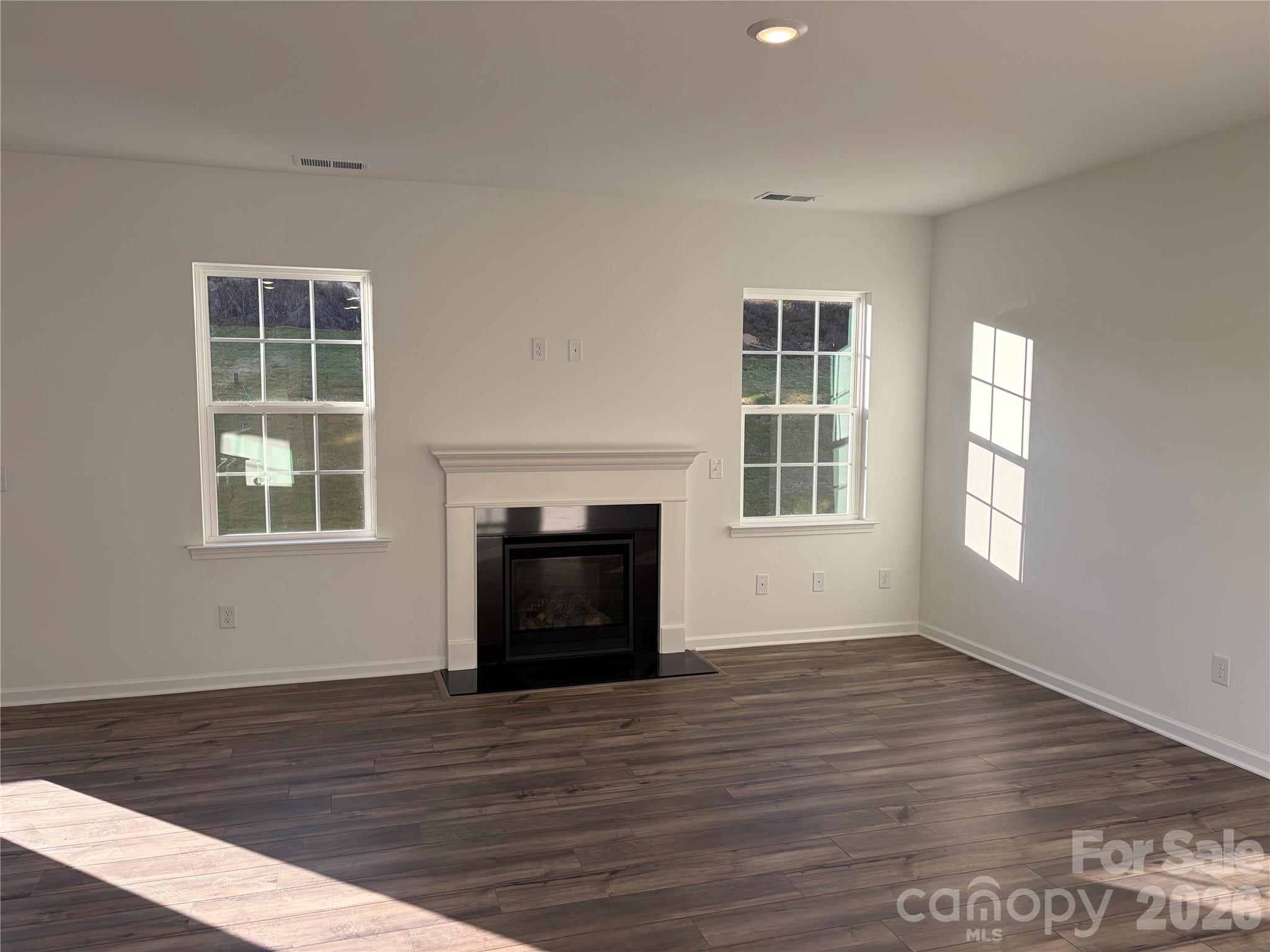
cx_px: 635
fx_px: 954
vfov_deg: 53.1
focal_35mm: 26
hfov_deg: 67.3
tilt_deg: -4.5
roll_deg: +0.2
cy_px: 476
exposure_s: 1/500
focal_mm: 5.96
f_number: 1.6
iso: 64
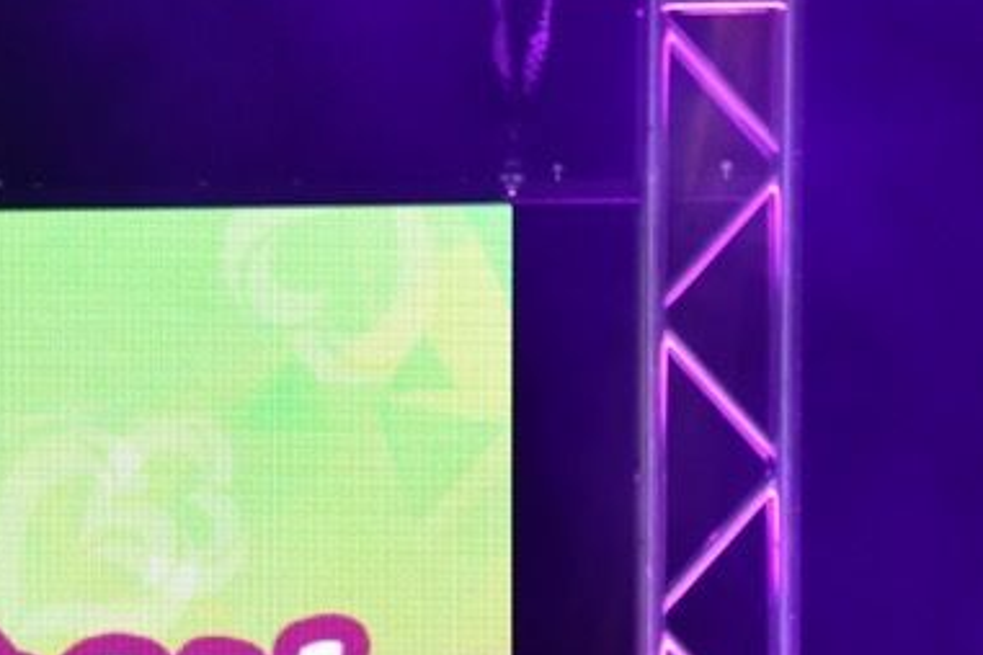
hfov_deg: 3.6
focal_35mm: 571
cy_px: 789
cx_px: -593
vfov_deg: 2.4
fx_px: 15590
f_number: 3.2
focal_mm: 170
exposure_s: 1/200
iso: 1250
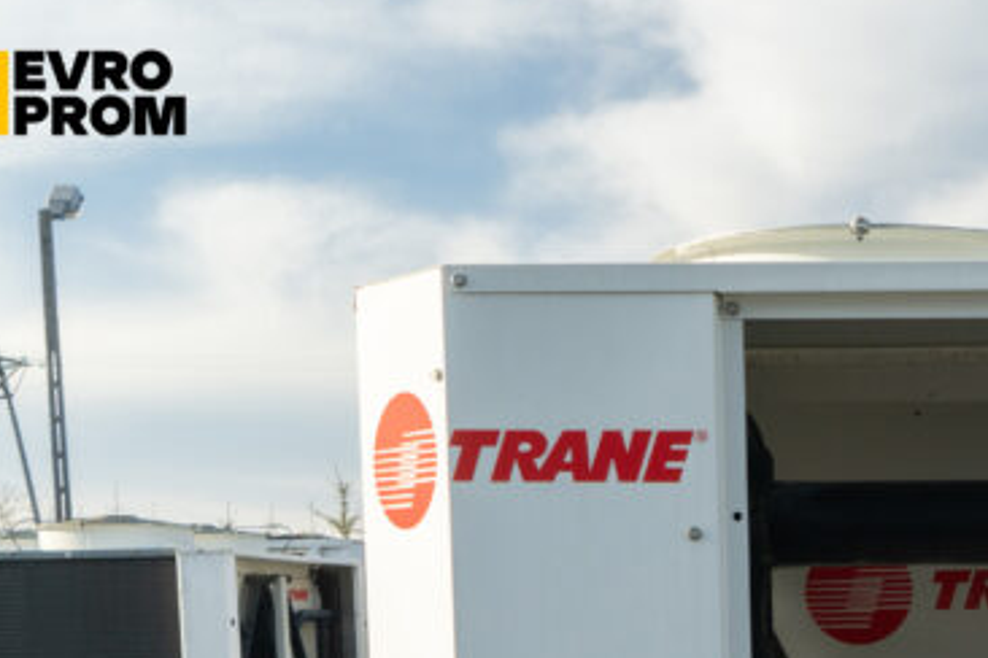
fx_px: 2305
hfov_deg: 22.3
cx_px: 1188
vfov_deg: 15.5
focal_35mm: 84
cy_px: 862
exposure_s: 1/320
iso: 250
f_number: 5.6
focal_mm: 30
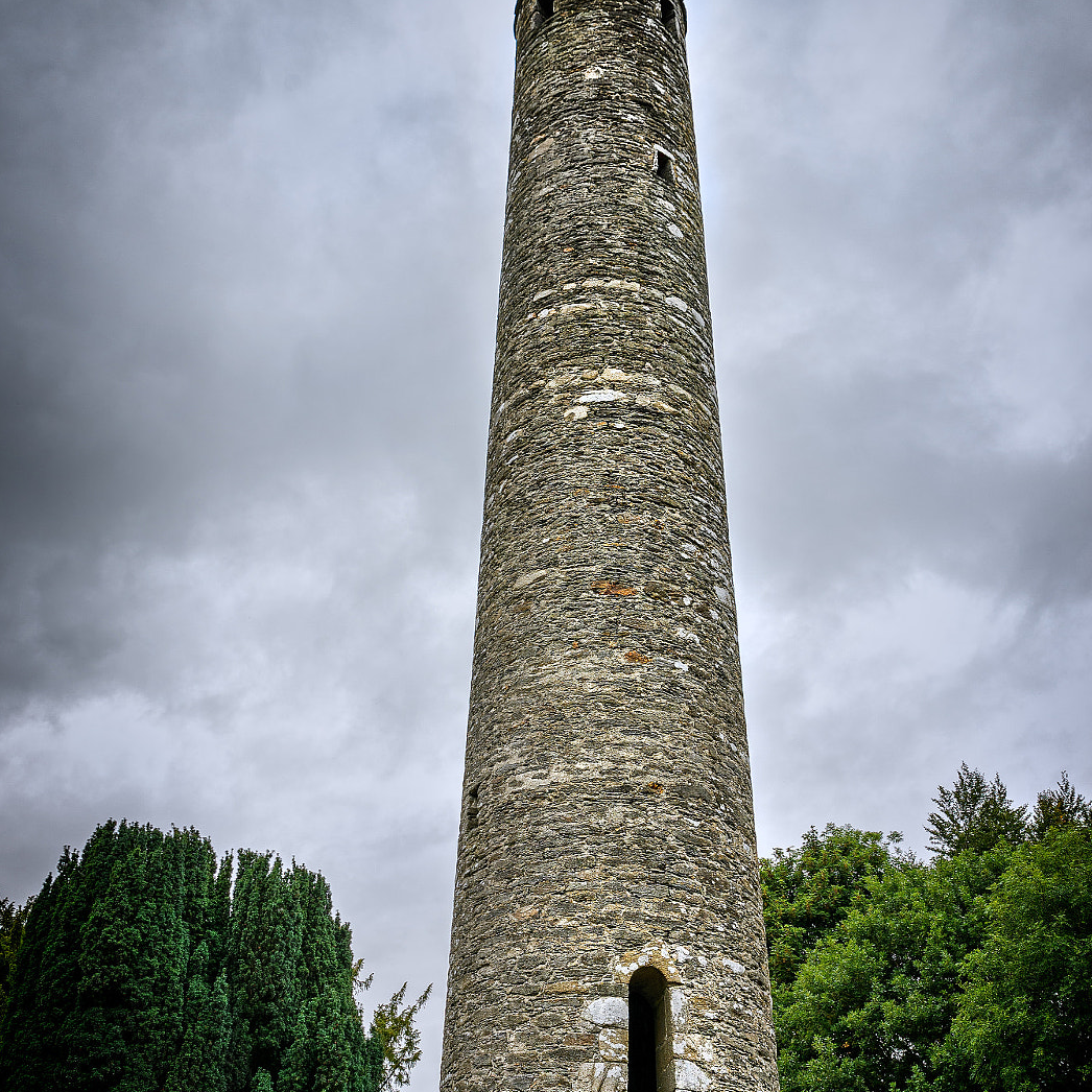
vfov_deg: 42.5
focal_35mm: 39
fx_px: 1392
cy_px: 681
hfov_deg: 42.8
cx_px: 546
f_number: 8
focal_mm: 30
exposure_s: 1/60
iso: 100
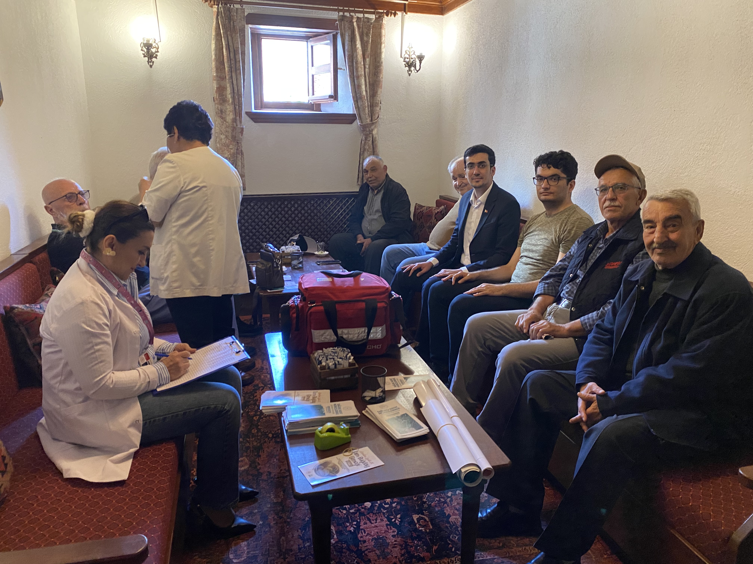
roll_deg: +0.5
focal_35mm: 26
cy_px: 282
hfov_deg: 67.3
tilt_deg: -12.8
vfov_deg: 53.1
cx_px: 376
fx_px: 566
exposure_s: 1/33
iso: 640
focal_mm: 4.25
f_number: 1.8
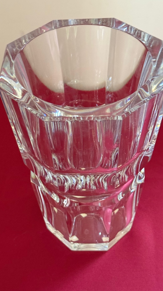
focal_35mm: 57
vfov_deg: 36.6
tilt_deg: -42.3
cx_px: 69
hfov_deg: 21.1
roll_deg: +3.1
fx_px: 438
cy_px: 136
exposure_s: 1/40
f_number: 1.78
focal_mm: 6.76
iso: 400
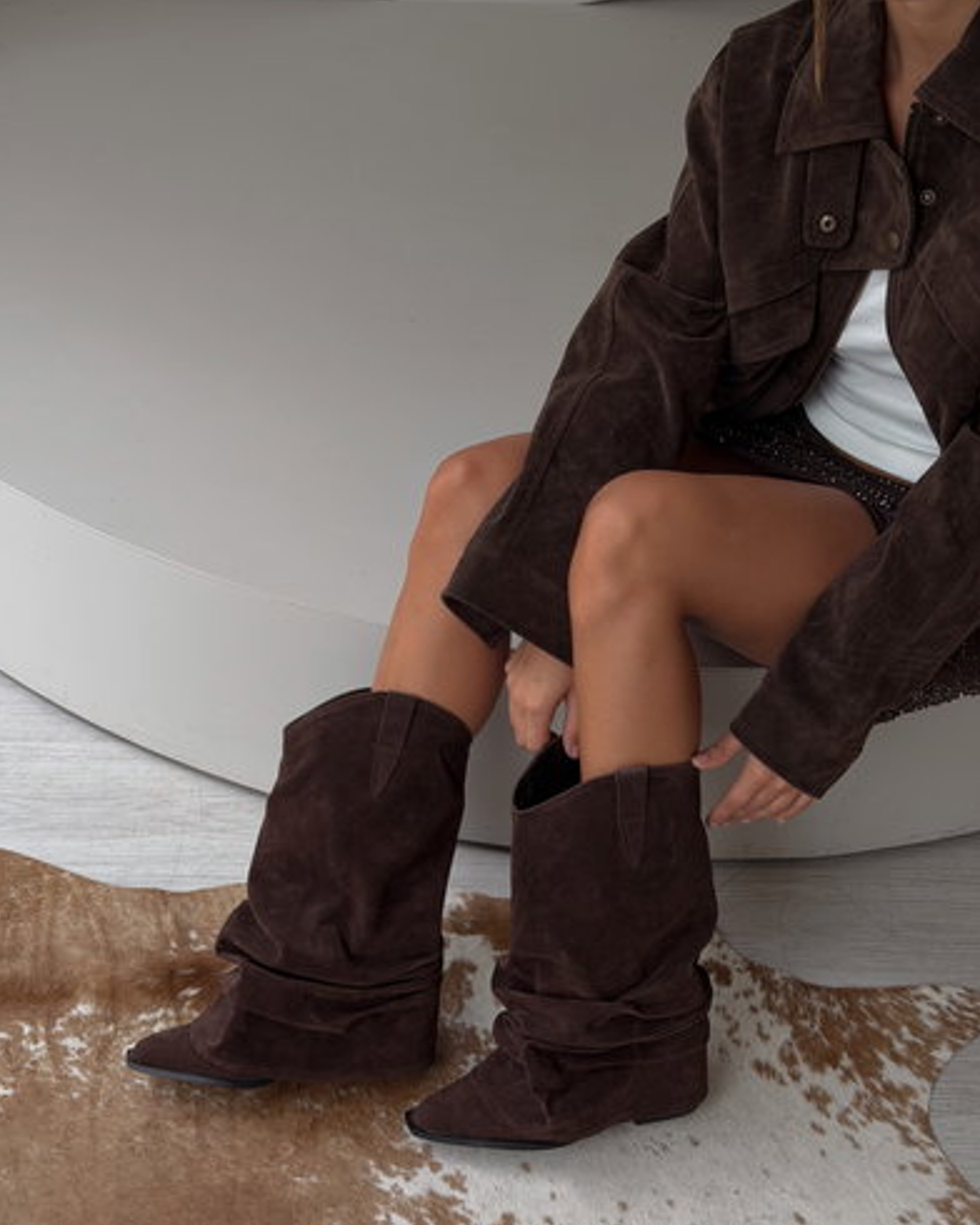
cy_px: 629
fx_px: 1849
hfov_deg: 29.7
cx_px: 490
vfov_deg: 36.7
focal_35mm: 51
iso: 64
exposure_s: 1/203
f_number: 1.78
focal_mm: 6.76
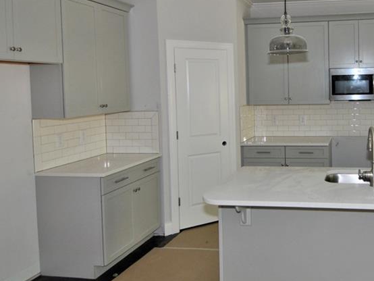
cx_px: 302
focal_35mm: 32
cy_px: 108
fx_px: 346
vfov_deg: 43.9
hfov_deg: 52.9
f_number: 4
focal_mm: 12
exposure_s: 1/60
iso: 200
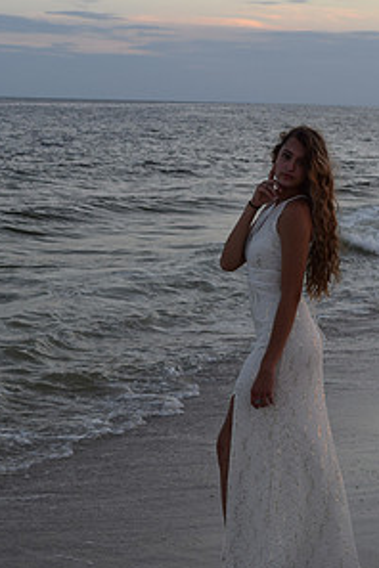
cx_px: 131
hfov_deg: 15.5
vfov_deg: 23.1
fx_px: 1390
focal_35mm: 88
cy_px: 229
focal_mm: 30
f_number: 6.3
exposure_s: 1/160
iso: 400
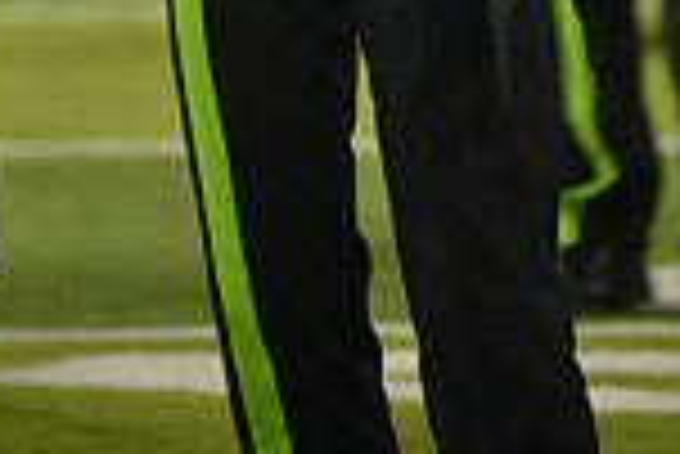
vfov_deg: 1.2
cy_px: -548
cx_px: 326
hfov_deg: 1.7
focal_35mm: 1192
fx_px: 22537
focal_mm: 400
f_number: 5.6
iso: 2000
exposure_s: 1/500
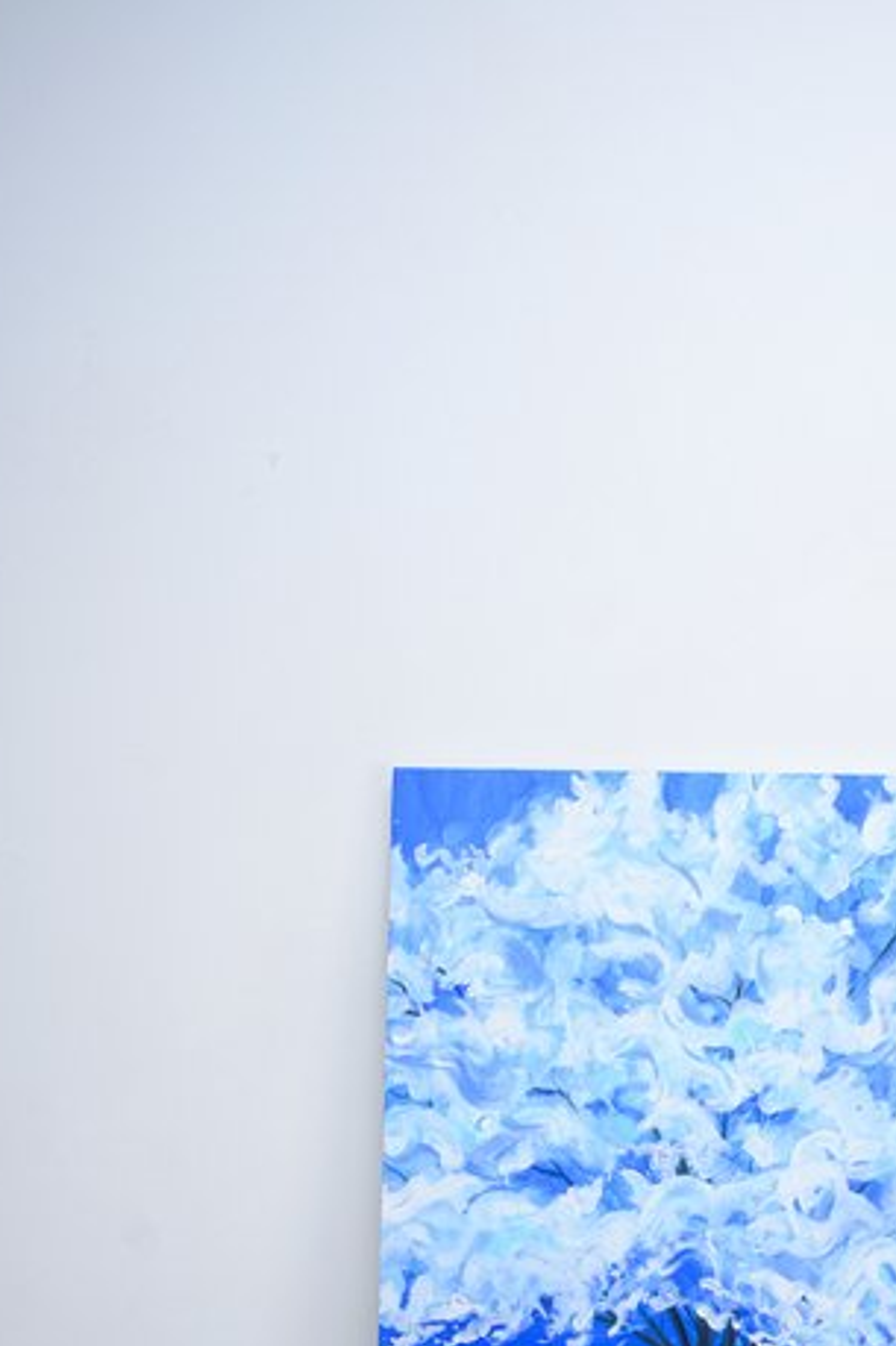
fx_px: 2359
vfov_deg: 31.1
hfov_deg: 20.7
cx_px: 937
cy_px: 1067
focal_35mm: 63
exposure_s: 1/160
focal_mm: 27.5
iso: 125
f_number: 6.3
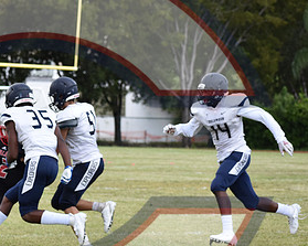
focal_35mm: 269
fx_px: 2451
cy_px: 152
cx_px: 31
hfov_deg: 7.2
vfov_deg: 5.7
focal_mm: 92
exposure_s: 1/1250
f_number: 5
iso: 400
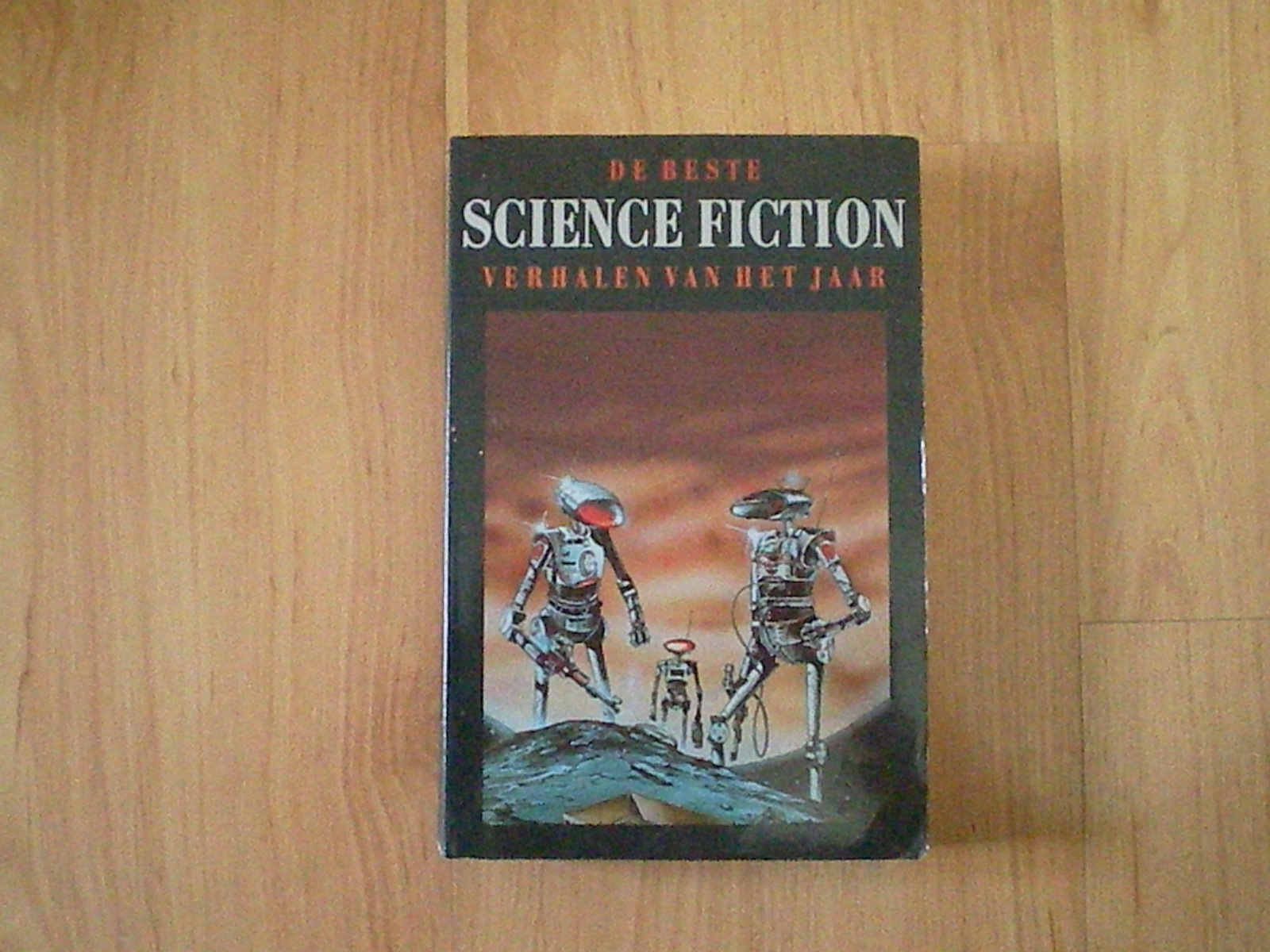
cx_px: 635
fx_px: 1394
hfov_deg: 49.0
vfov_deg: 37.7
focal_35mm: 38
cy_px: 476
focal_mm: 6.3
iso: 2196
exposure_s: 1/50
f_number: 3.1
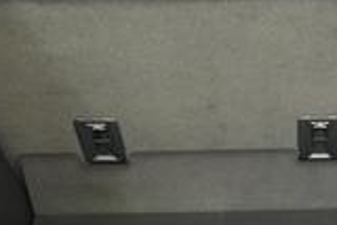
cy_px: 273
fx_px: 937
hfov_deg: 19.8
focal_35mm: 100
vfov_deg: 13.3
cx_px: 329
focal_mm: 25
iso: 8000
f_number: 2.8
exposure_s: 1/160
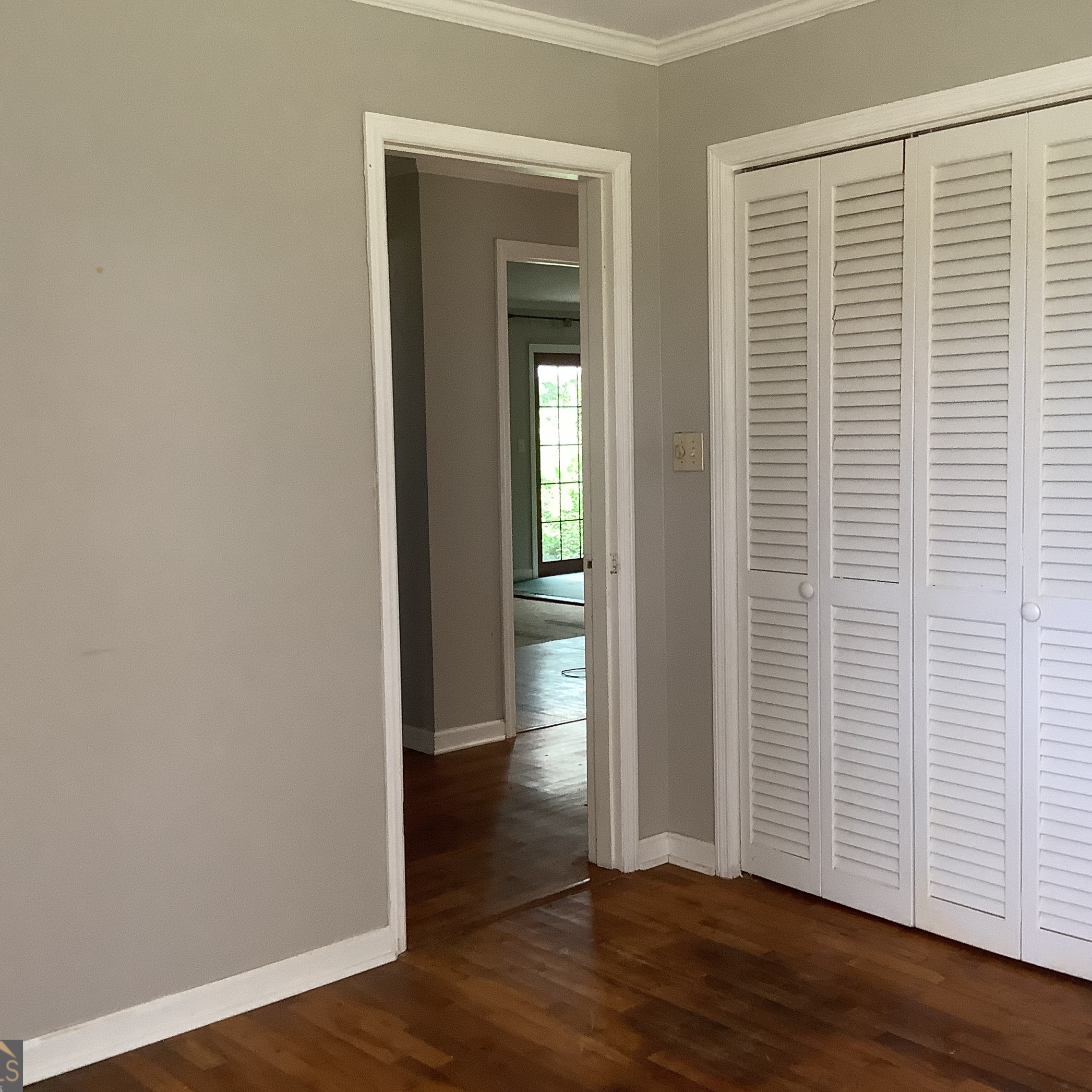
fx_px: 1321
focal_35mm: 37
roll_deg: +1.0
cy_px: 542
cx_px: 595
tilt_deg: -5.3
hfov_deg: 44.9
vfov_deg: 44.9
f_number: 2.4
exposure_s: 1/60
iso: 125
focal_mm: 3.3
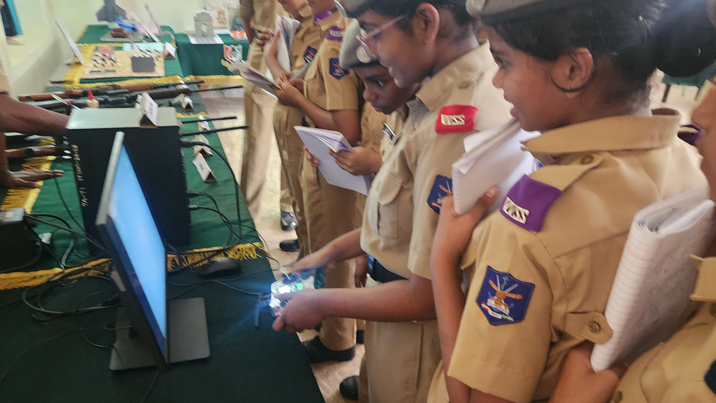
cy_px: 229
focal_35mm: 28
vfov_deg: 41.4
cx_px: 344
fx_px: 532
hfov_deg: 67.9
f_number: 1.8
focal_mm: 6.4
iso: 1000
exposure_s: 1/25
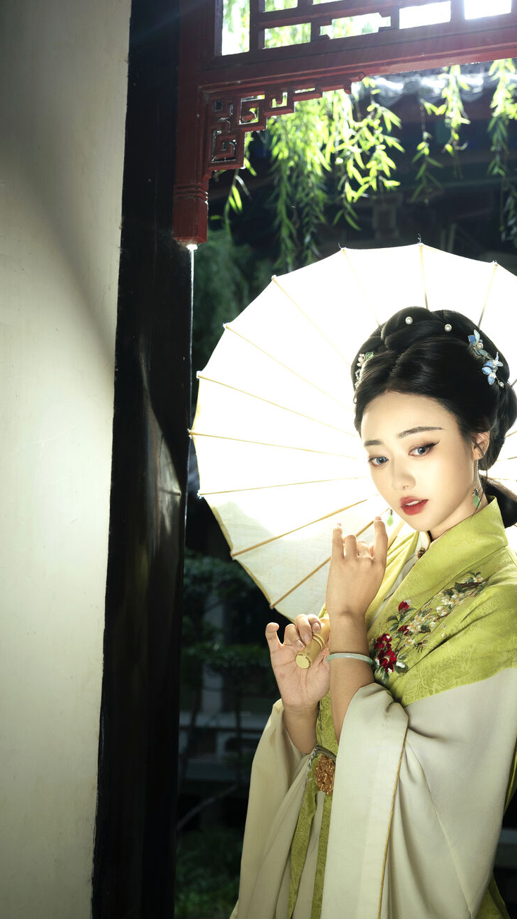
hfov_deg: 22.7
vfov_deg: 39.8
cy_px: 436
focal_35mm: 52
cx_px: 420
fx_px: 1267
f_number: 4
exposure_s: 1/160
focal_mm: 36
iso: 125
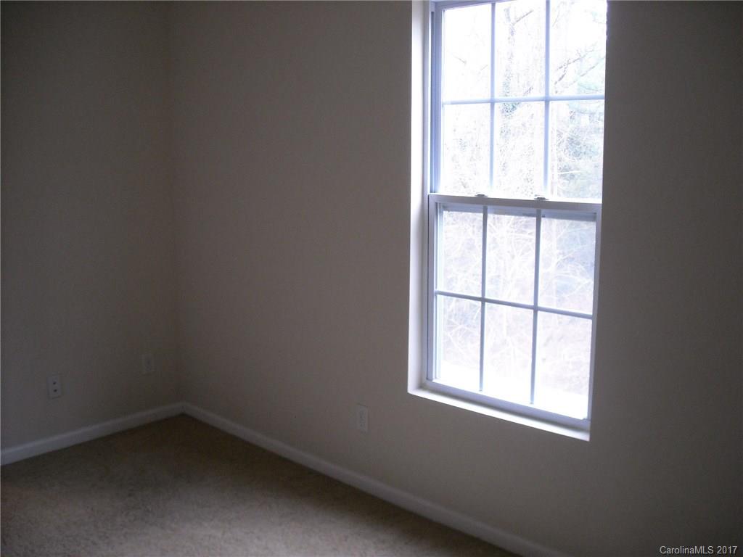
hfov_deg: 52.6
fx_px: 751
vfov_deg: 40.7
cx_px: 372
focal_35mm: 35
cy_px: 278
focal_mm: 5.7
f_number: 2.8
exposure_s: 1/60
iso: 351
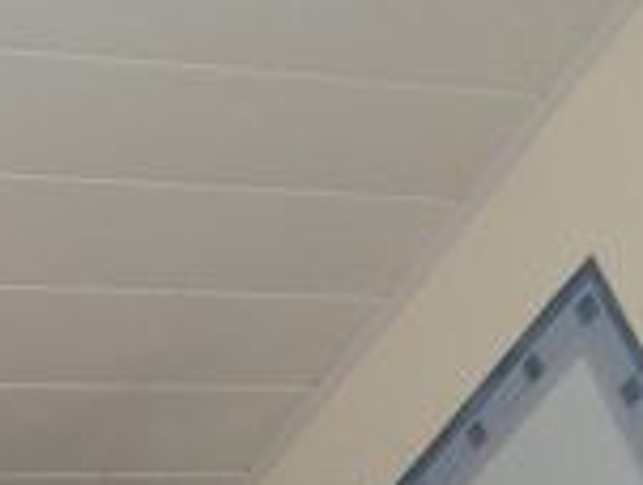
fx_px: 2756
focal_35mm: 148
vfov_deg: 9.8
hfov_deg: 13.3
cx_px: 149
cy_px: 706
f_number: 2.8
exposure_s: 1/45
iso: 177
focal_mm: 5.8
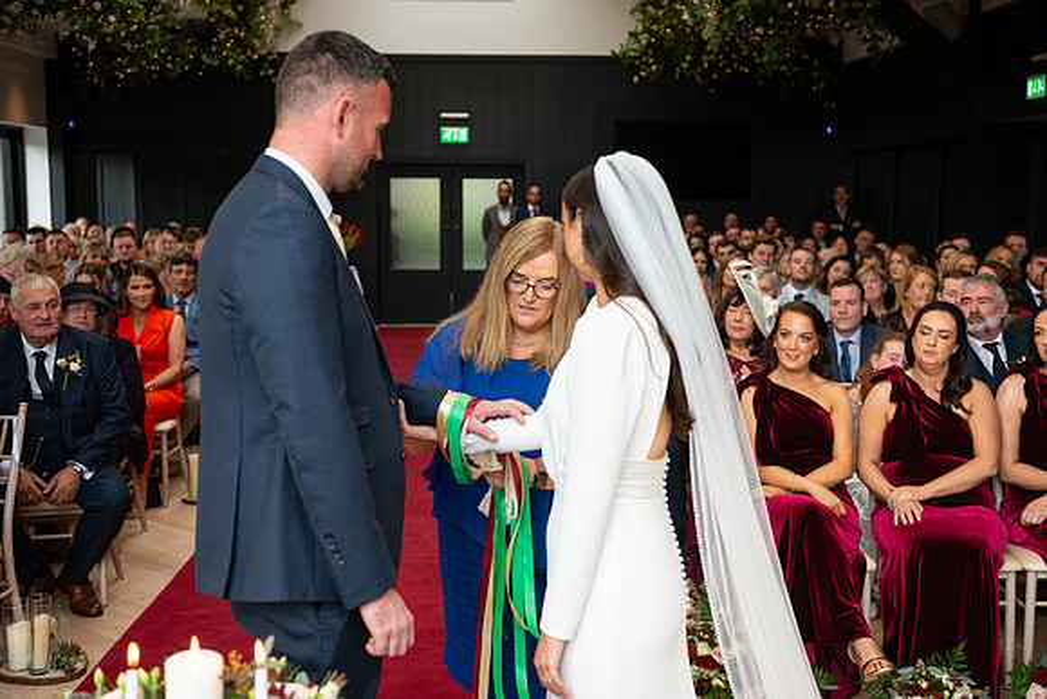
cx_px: 524
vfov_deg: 28.1
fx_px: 1396
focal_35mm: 48
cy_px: 350
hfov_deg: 41.1
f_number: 3.5
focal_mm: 48
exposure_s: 1/160
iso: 640
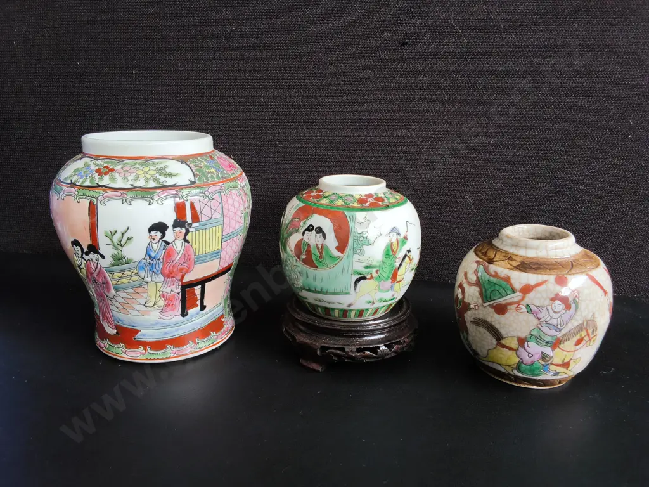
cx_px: 324
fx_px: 506
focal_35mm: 27
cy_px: 244
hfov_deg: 65.3
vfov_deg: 51.4
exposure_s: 1/100
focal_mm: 2.87
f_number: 2
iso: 40
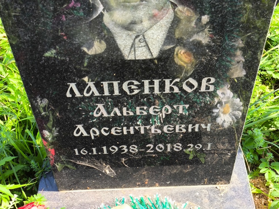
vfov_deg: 29.1
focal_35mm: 50
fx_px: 403
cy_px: 104
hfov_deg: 38.2
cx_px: 140
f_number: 1.7
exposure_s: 1/240
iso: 50
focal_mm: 4.71
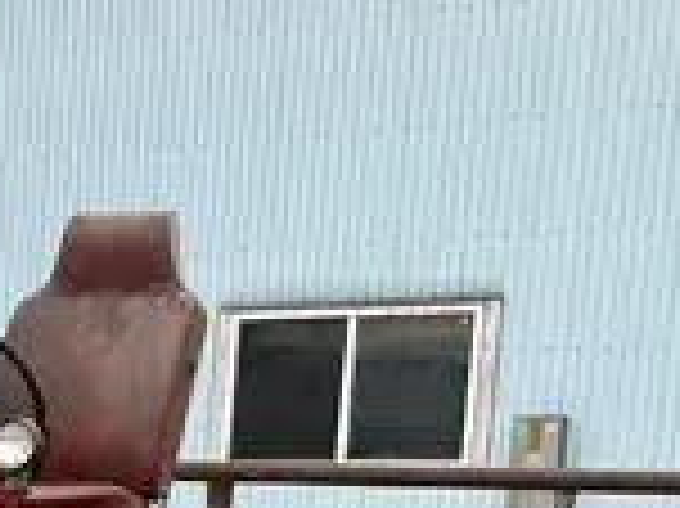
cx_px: -428
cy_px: 971
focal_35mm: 123
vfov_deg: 11.1
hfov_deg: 14.6
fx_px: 2414
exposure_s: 1/540
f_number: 1.8
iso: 25
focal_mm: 3
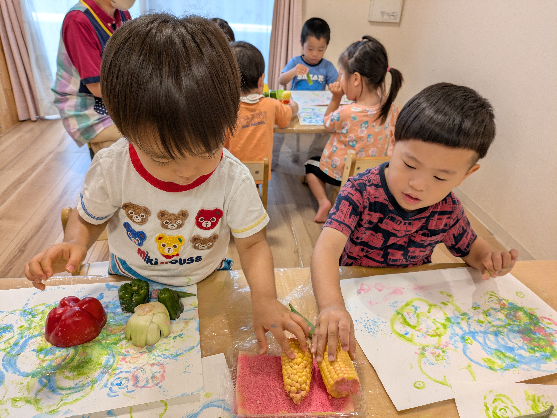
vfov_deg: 54.9
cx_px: 278
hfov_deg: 69.4
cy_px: 209
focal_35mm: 25
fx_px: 402
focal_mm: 5.43
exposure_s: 1/100
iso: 71
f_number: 1.89
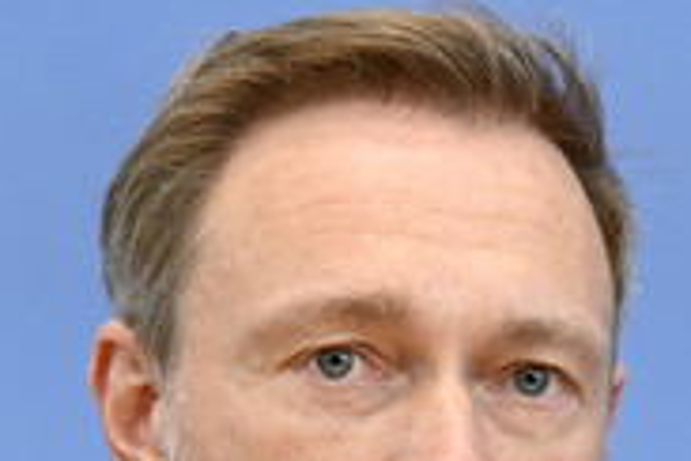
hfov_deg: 6.2
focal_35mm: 333
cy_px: 529
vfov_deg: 4.1
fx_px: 6391
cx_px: 417
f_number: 6.3
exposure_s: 1/640
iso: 5000
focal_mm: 135
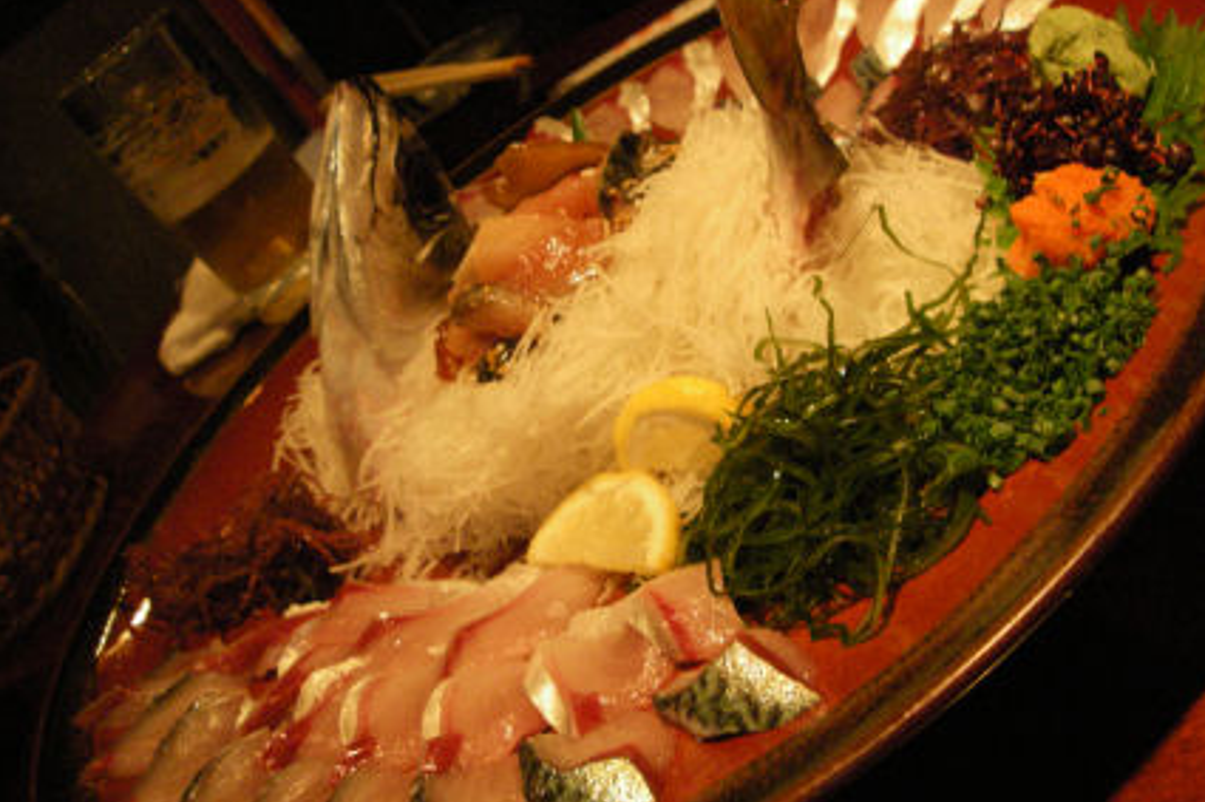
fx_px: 1338
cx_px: 604
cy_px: 421
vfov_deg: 33.4
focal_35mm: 40
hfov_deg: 48.5
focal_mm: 6.3
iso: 400
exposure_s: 1/20
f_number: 3.3
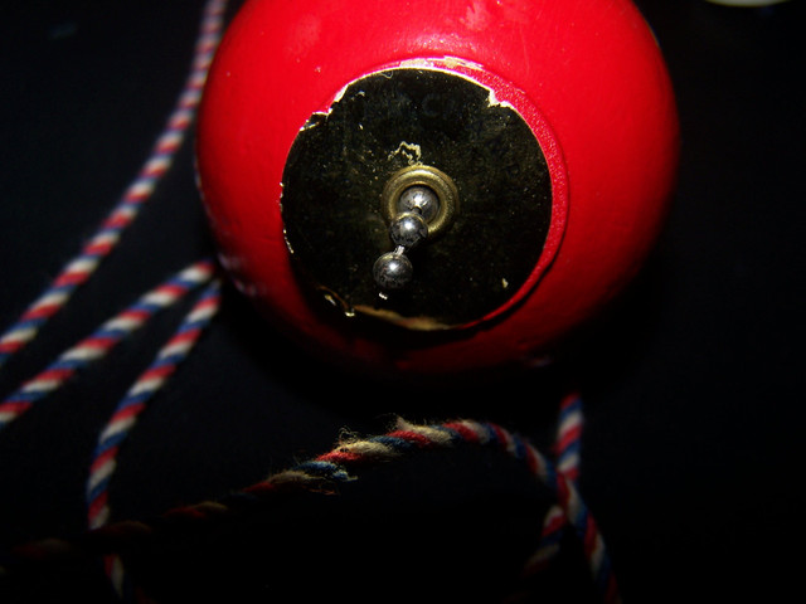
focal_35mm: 38
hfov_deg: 49.0
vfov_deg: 37.7
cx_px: 403
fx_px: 885
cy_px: 302
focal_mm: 6.3
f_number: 2.8
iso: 80
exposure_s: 1/60
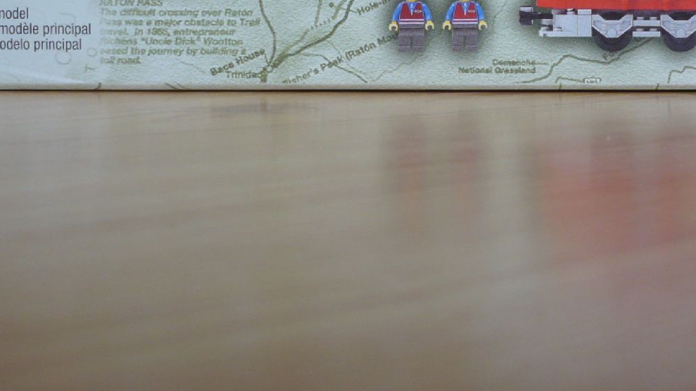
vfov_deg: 15.6
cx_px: 398
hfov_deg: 27.8
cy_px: -2
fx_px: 1402
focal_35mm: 76
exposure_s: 1/30
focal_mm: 5.8
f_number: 2.8
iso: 100
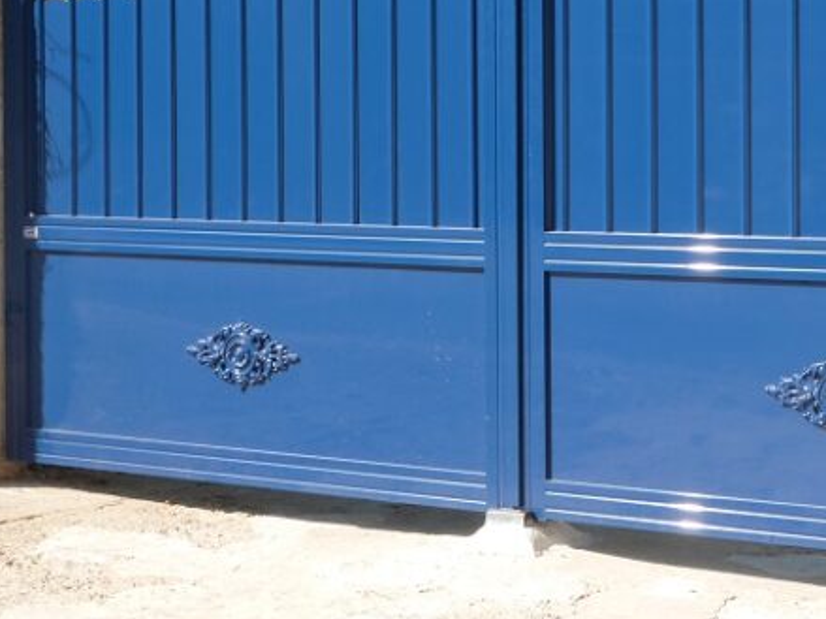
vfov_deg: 16.1
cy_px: 141
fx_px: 2171
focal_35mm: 91
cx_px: 542
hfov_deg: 21.5
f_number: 5
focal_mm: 9.2
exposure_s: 1/200
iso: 100
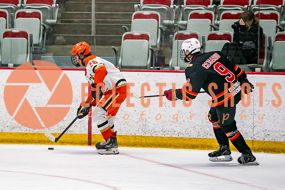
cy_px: 125
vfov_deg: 5.1
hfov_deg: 7.6
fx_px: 2138
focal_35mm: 270
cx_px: 66
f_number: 2.8
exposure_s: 1/640
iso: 800
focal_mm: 142
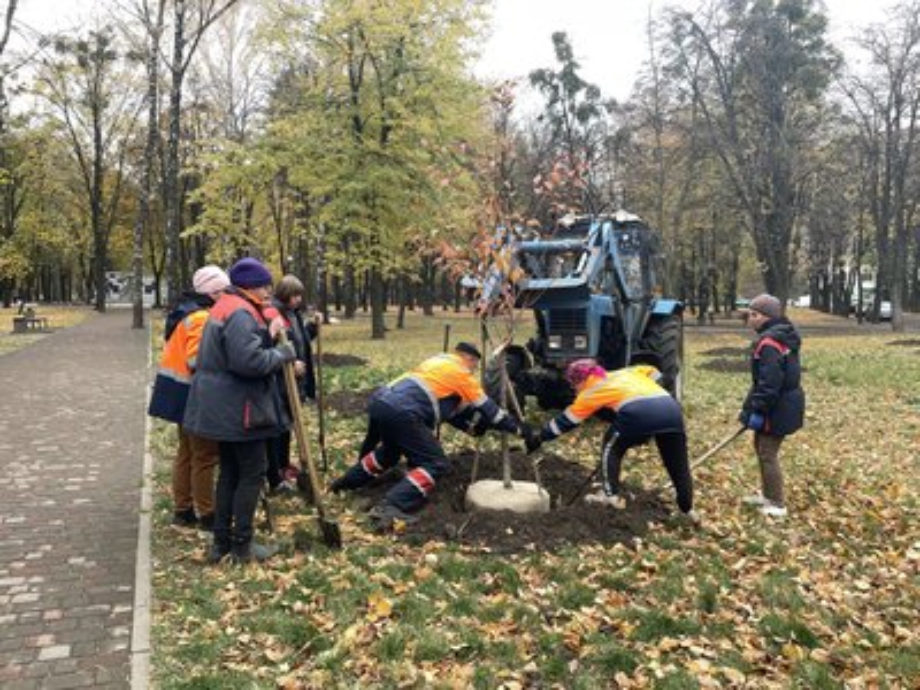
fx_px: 691
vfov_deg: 53.1
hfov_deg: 67.3
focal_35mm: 26
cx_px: 460
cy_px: 345
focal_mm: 4.2
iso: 32
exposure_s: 1/121
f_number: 1.6
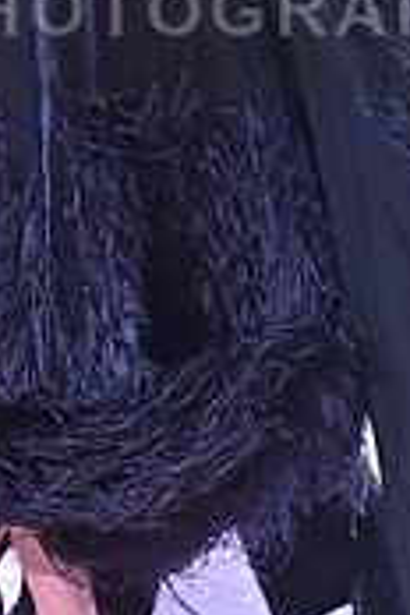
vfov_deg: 4.6
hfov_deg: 3.1
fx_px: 7687
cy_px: -18
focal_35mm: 450
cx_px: 129
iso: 5000
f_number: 5
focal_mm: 135
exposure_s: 1/400
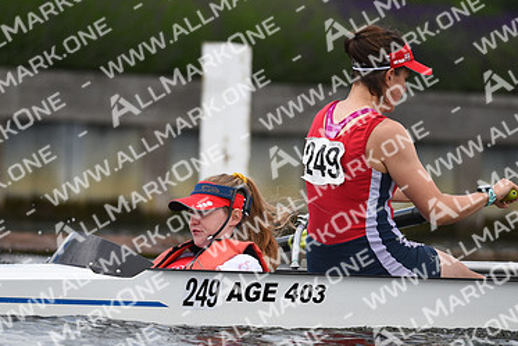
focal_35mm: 467
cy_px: 208
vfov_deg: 2.9
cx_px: 239
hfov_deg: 4.4
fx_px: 6722
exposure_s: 1/1600
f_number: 4
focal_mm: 300
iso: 200
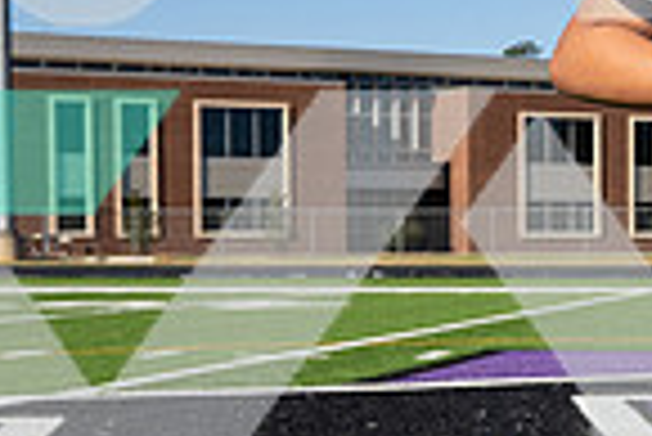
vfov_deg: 12.7
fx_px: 1958
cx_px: 854
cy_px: 330
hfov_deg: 17.7
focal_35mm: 108
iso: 100
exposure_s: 1/250
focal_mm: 27
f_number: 8
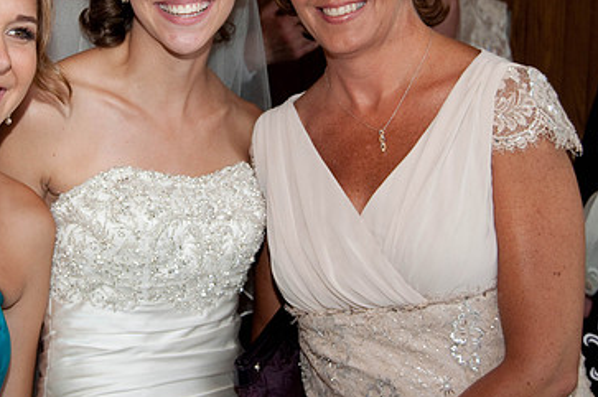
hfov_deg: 24.1
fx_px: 1390
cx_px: 185
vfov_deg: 16.2
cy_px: 91
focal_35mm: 84
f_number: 6.3
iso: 500
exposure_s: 1/125
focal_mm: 35
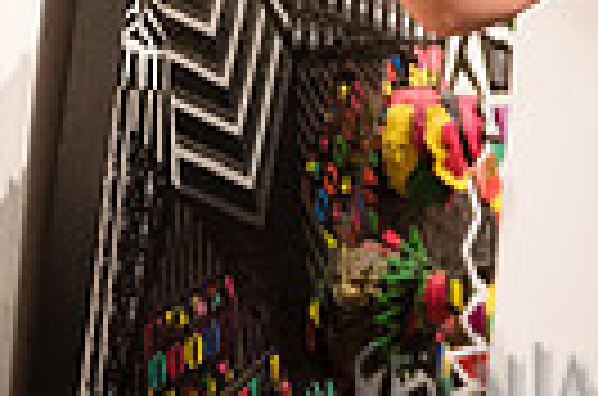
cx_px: 688
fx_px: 2900
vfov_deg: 7.5
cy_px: -371
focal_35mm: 175
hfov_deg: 11.6
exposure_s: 1/160
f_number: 3.2
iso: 4000
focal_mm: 40
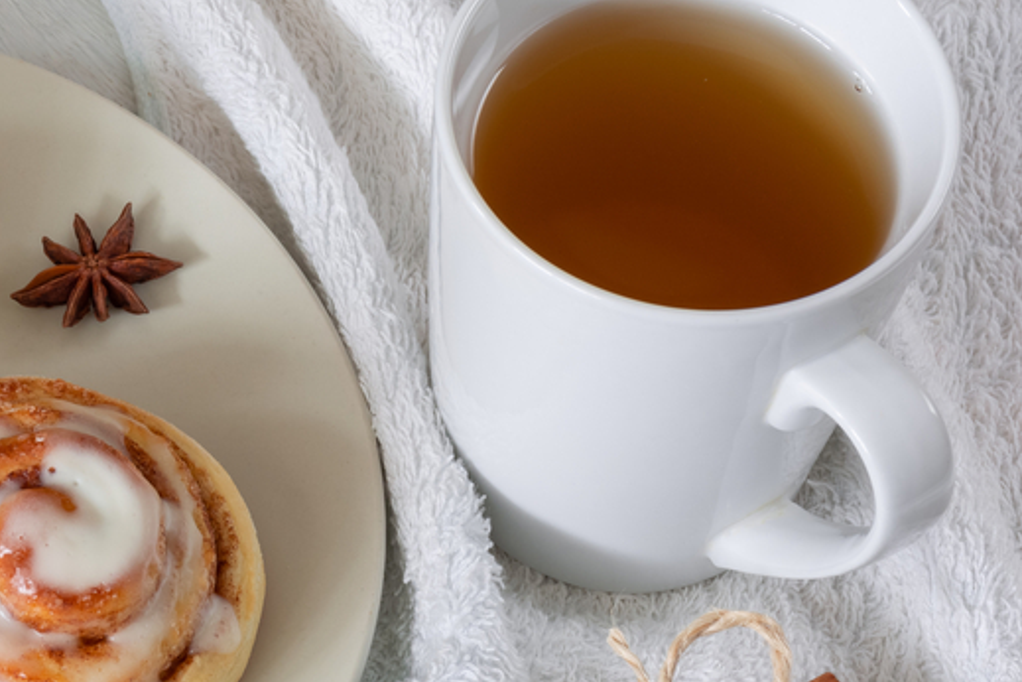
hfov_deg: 9.4
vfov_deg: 6.3
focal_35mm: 217
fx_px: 6159
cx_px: 73
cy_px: 439
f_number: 14
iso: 200
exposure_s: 15
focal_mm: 75
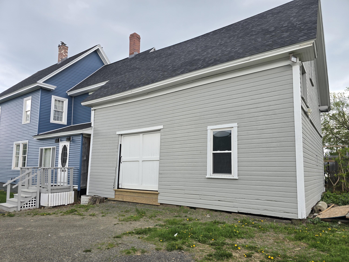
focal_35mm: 23
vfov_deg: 58.9
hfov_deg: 73.9
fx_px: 232
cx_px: 174
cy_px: 131
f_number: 1.7
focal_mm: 6.3
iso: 20
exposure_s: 1/180
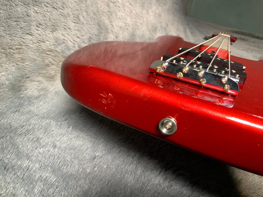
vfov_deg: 48.2
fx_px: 220
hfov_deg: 61.7
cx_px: 132
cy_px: 98
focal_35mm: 29
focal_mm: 3
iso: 80
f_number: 1.8
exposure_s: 1/52
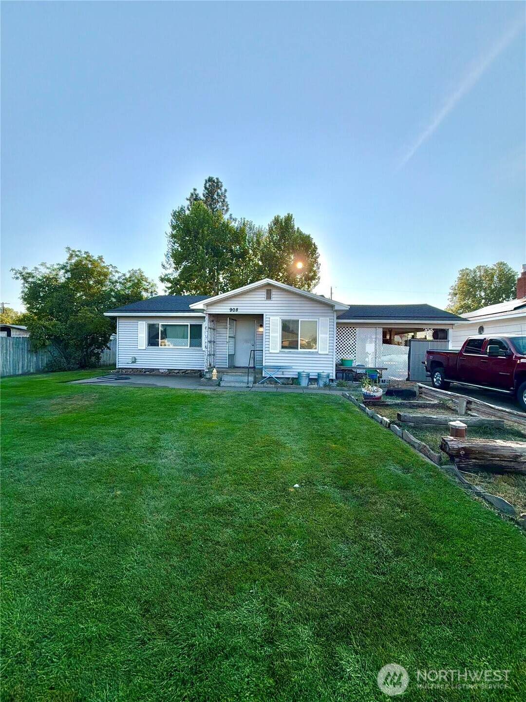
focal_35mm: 14
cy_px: 351
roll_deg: -1.3
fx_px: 284
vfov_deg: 102.1
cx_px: 263
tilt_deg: -0.4
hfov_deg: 85.7
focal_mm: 2.22
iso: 20
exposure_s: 1/853
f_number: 2.2
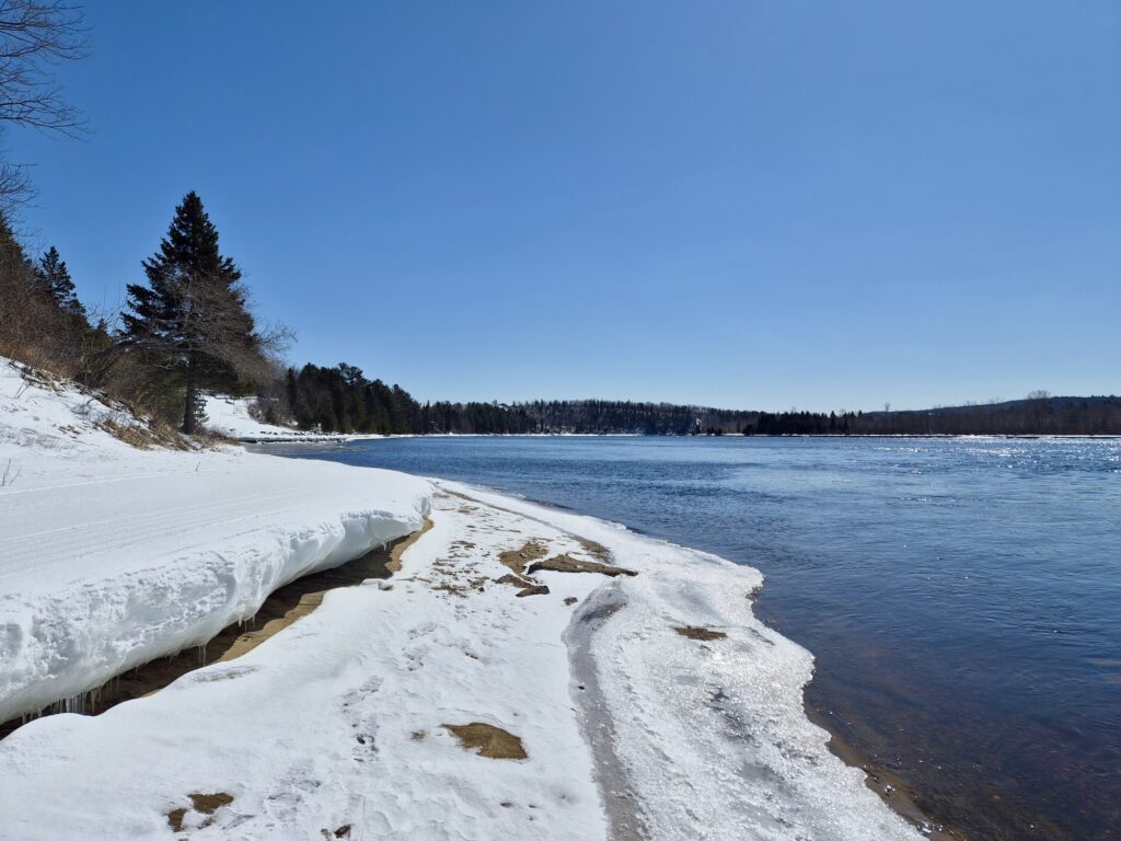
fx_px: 745
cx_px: 560
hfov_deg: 73.9
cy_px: 420
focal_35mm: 23
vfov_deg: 58.9
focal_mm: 5.4
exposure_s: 1/7696
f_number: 1.8
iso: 32
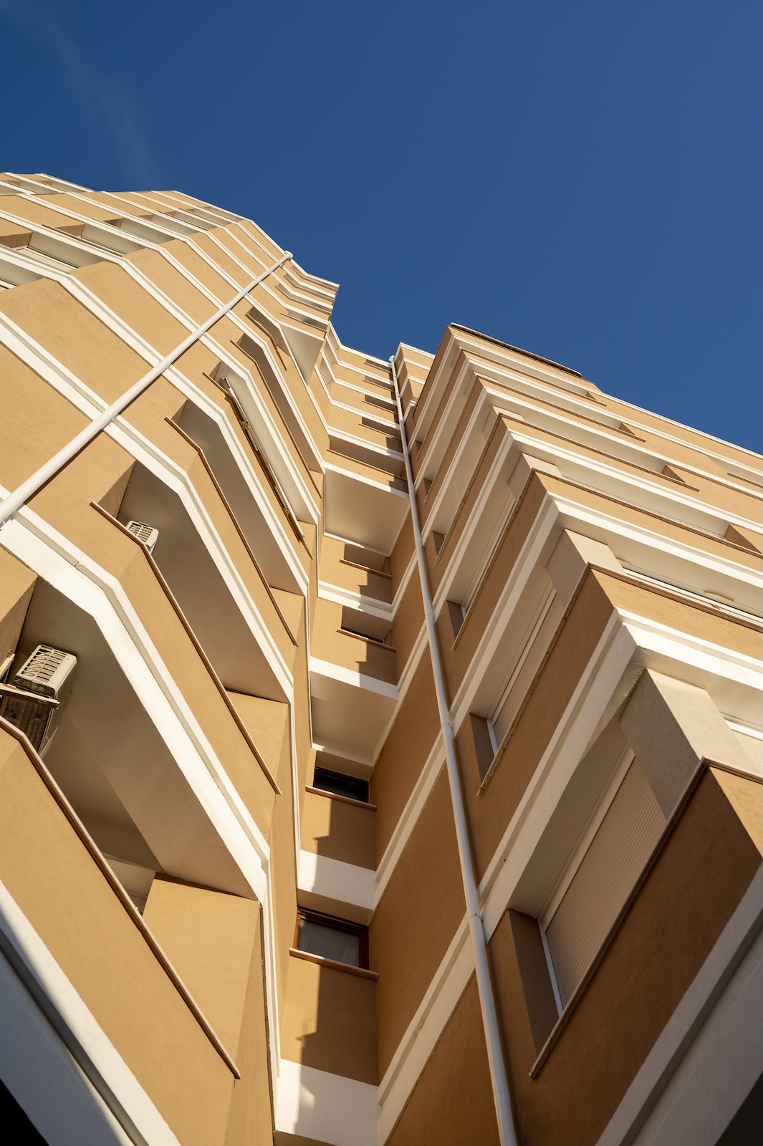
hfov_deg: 37.8
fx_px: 1114
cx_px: 382
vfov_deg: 54.5
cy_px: 573
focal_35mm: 35
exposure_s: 1/1250
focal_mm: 35
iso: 160
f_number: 3.5
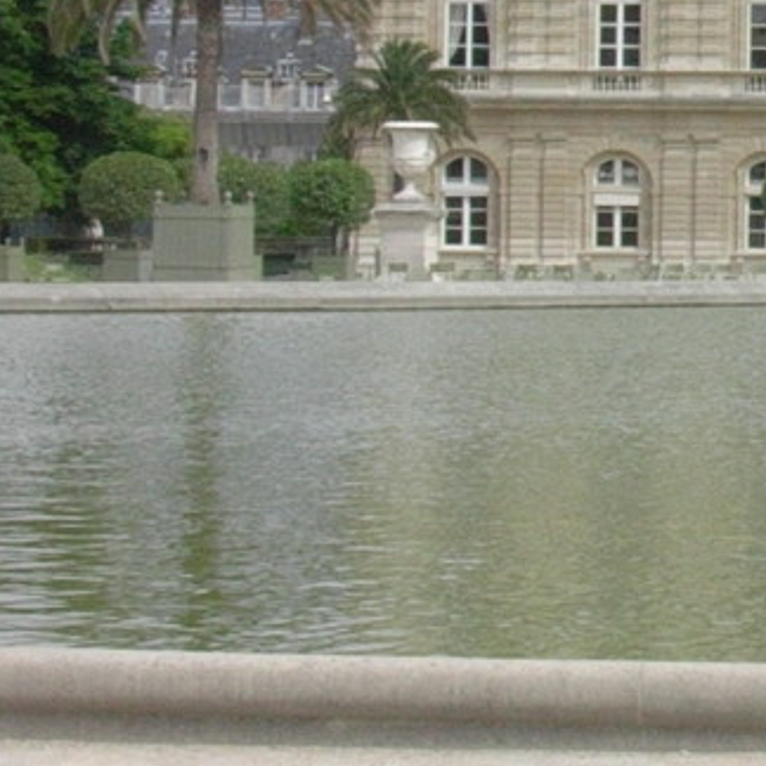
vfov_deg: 11.0
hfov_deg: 10.4
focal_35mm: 157
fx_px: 3931
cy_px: -28
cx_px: 1471
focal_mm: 6.7
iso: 70
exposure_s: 1/332
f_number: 5.8
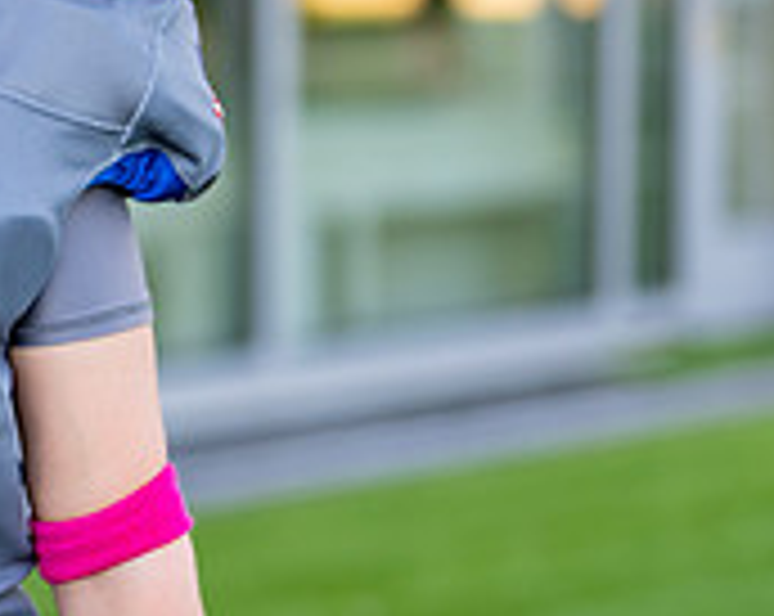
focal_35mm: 177
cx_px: -225
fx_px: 4048
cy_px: 148
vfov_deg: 8.7
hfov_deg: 10.7
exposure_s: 1/640
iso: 100
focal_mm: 50
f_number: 1.2
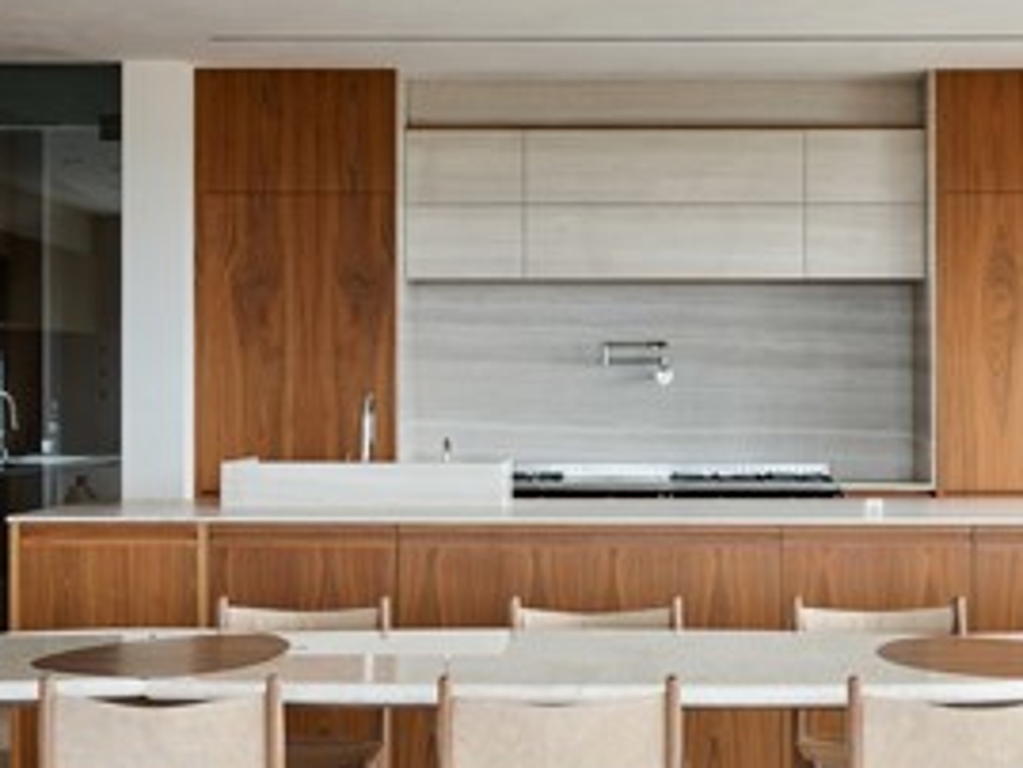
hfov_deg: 27.3
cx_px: 643
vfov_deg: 20.7
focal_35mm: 71
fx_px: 2099
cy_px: 397
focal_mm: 31
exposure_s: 1/30
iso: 100
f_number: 8
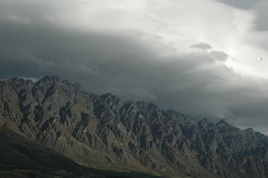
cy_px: 89
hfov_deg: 35.1
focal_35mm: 57
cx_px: 134
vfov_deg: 23.8
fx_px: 424
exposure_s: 1/400
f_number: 10
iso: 800
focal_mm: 38
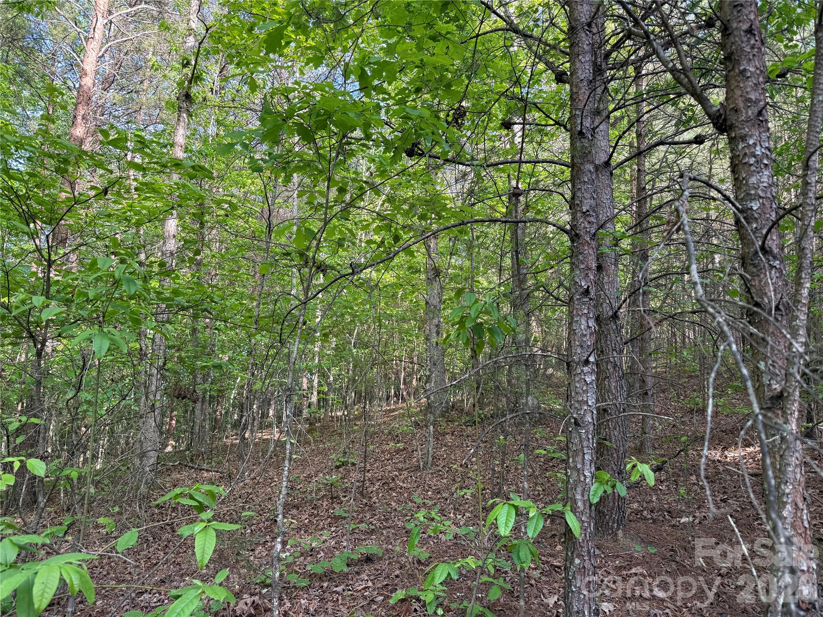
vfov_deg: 56.8
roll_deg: -0.6
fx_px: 571
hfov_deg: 71.6
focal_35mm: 24
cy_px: 308
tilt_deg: +13.7
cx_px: 412
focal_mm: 6.76
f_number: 1.78
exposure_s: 1/121
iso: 80
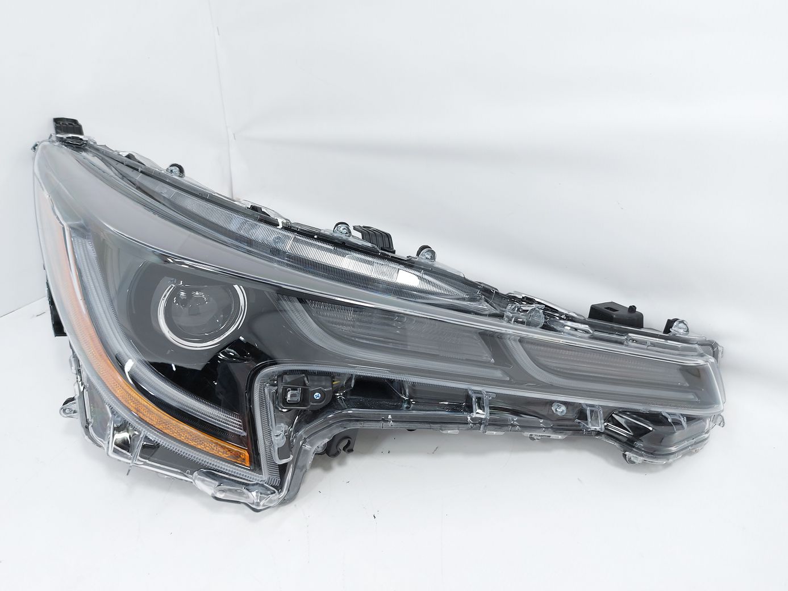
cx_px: 394
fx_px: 546
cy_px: 296
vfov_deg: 56.8
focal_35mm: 24
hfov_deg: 71.6
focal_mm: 5.23
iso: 32
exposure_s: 1/50
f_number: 1.8
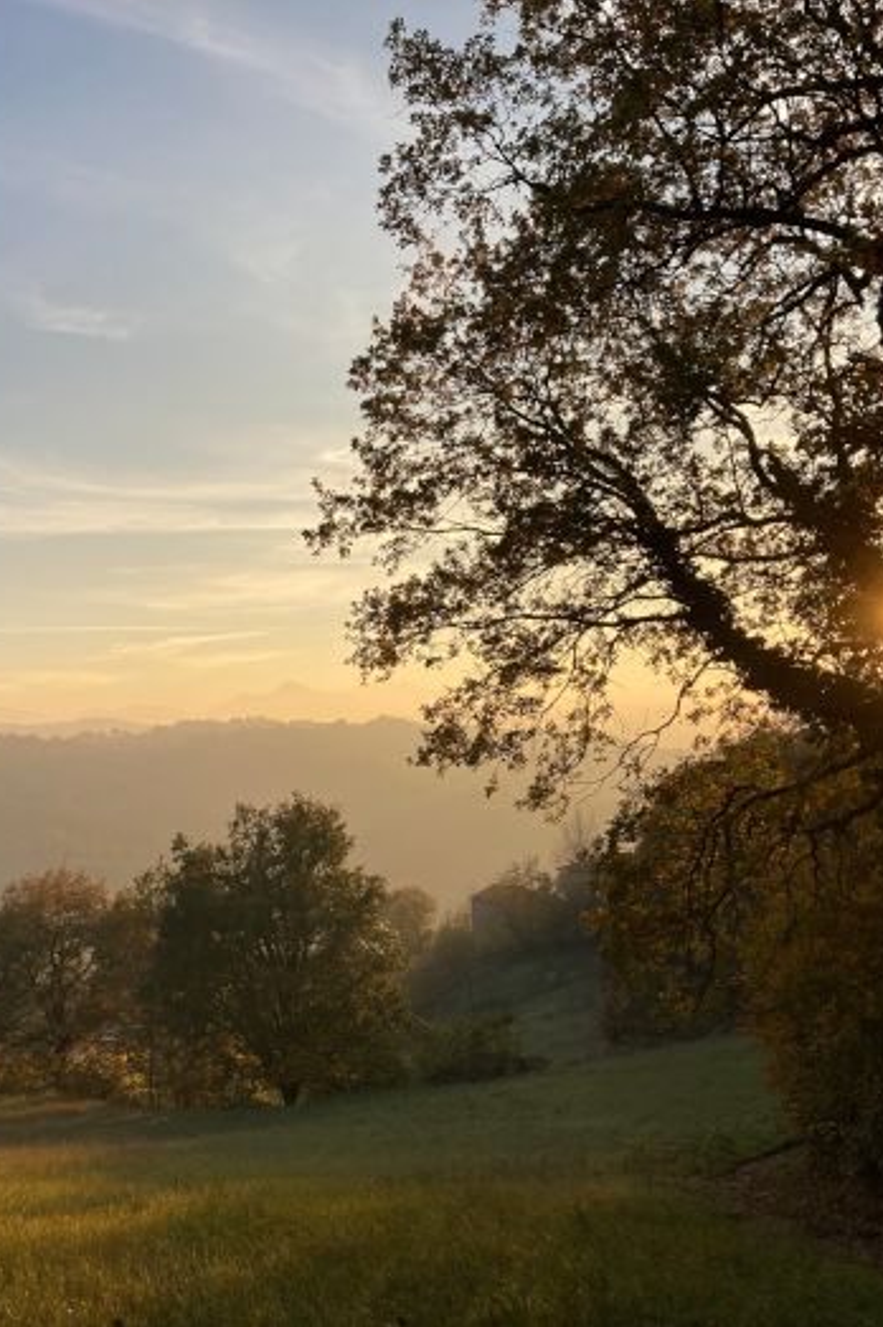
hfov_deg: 33.8
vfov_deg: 49.6
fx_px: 1437
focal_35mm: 39
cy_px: 664
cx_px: 284
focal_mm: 3.99
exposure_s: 1/1389
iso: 20
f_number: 1.8
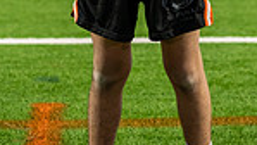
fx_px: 1077
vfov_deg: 7.2
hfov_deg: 13.6
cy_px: -221
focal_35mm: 158
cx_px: 146
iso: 800
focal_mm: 50
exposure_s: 1/400
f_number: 1.8
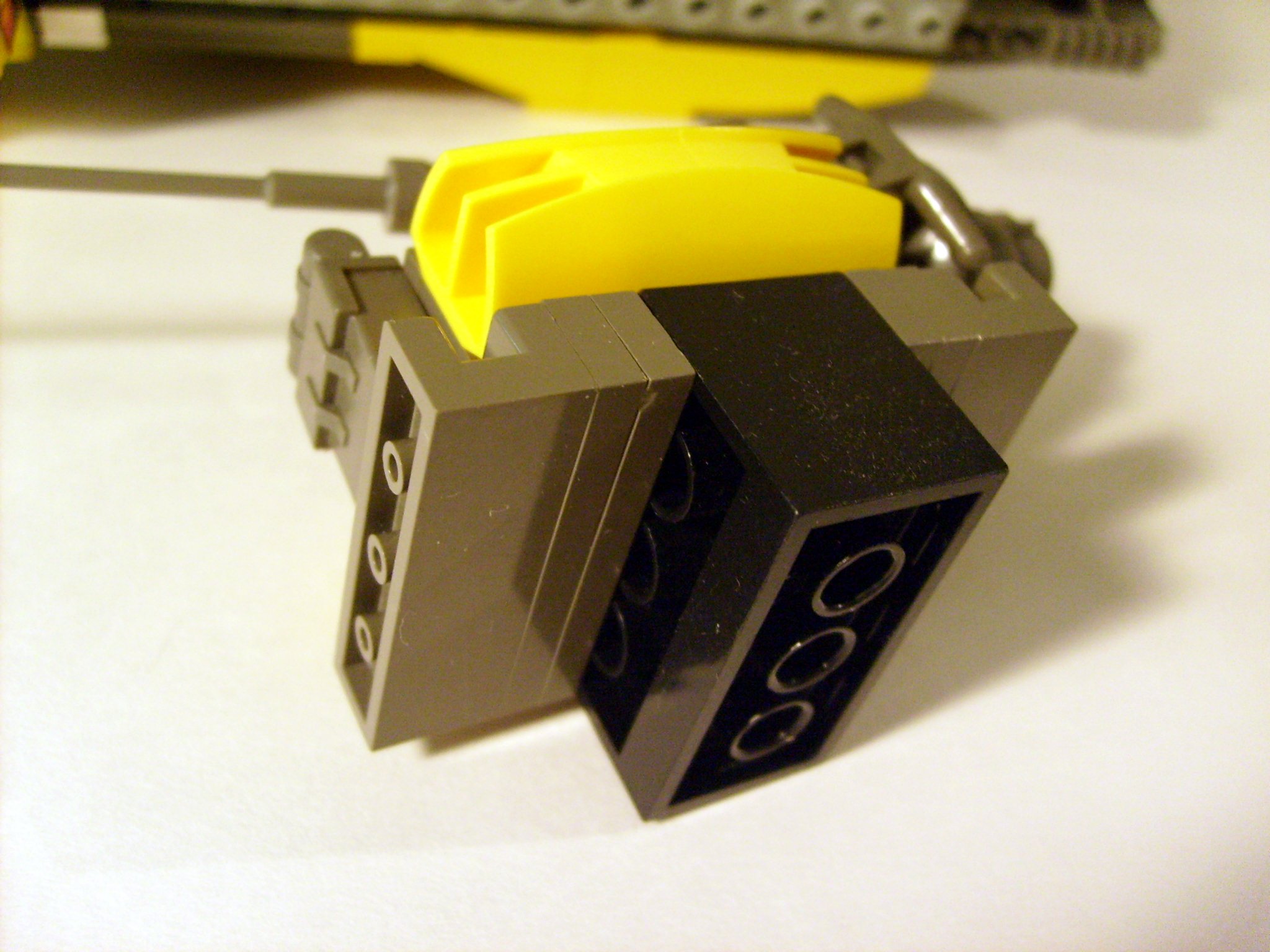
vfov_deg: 40.7
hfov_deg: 52.6
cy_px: 476
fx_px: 1284
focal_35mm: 35
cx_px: 635
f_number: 2.8
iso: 200
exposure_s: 1/30
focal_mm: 5.8
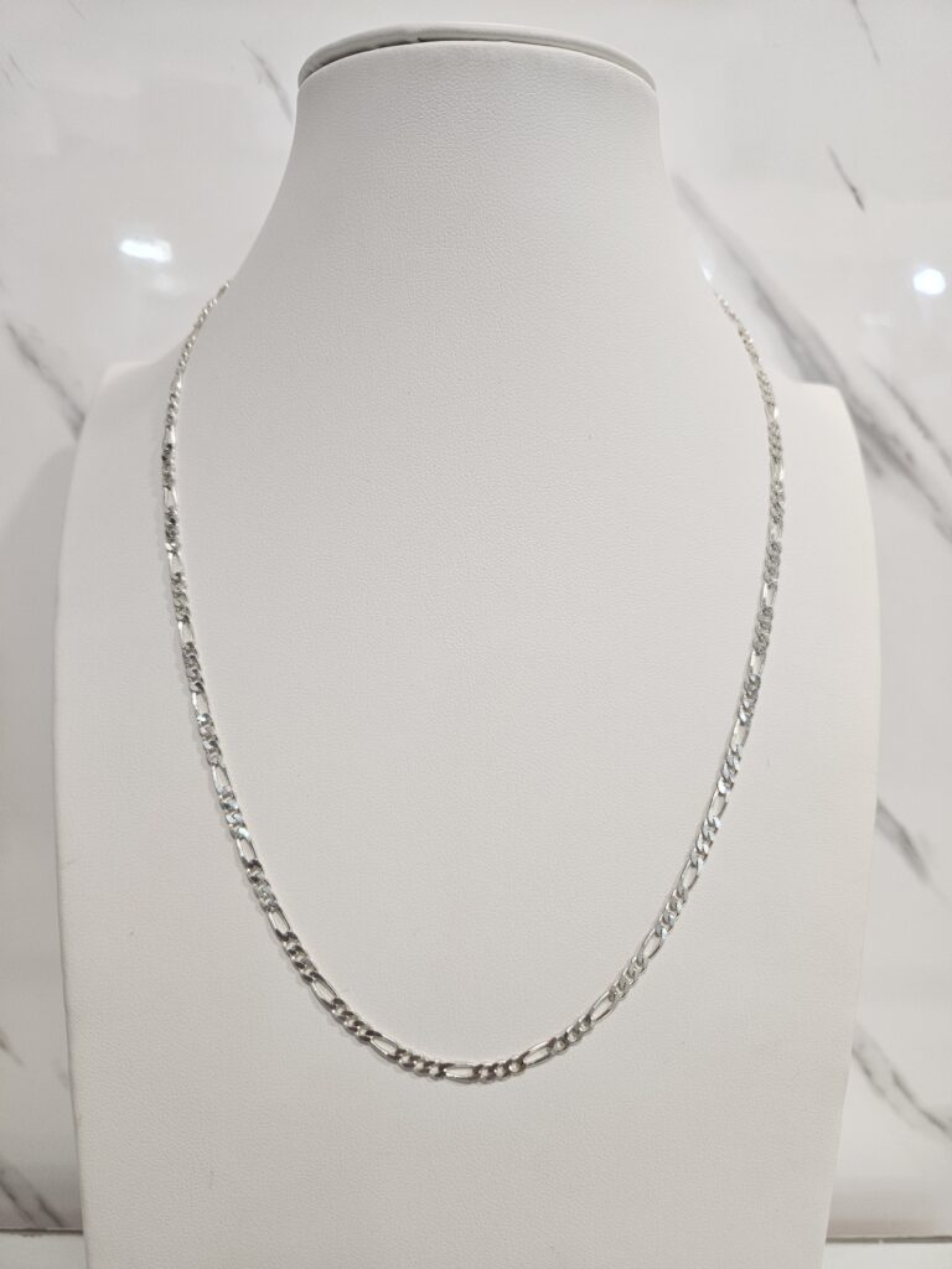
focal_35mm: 23
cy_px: 634
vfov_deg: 73.9
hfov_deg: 58.9
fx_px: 843
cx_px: 476
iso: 125
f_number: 1.8
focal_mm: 5.4
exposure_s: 1/100
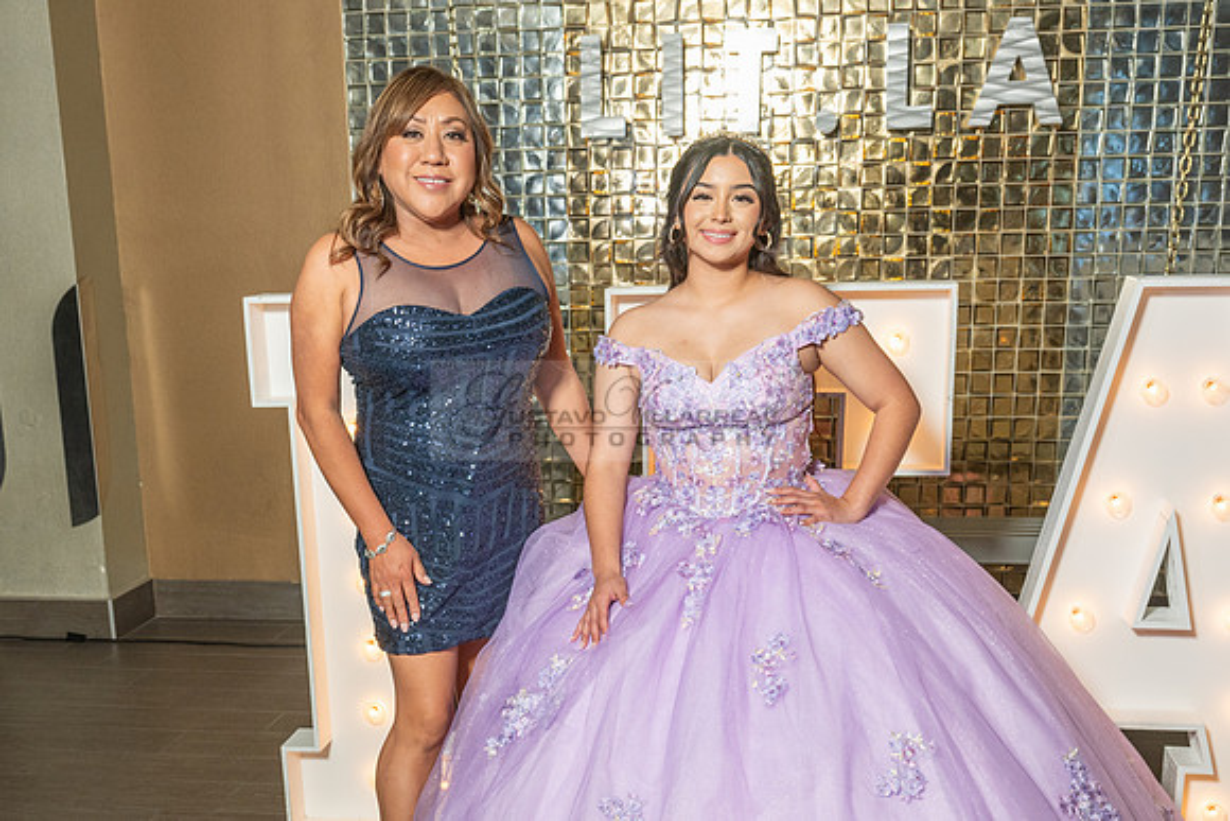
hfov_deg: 43.6
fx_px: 1535
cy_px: 647
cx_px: 565
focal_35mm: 45
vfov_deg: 29.3
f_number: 5
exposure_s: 1/125
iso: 640
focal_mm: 28.5
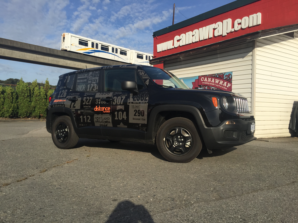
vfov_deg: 48.2
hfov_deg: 61.7
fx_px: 250
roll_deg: -0.8
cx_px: 149
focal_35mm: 29
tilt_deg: -2.1
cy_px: 112
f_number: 2.2
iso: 32
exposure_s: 1/2475
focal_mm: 4.15
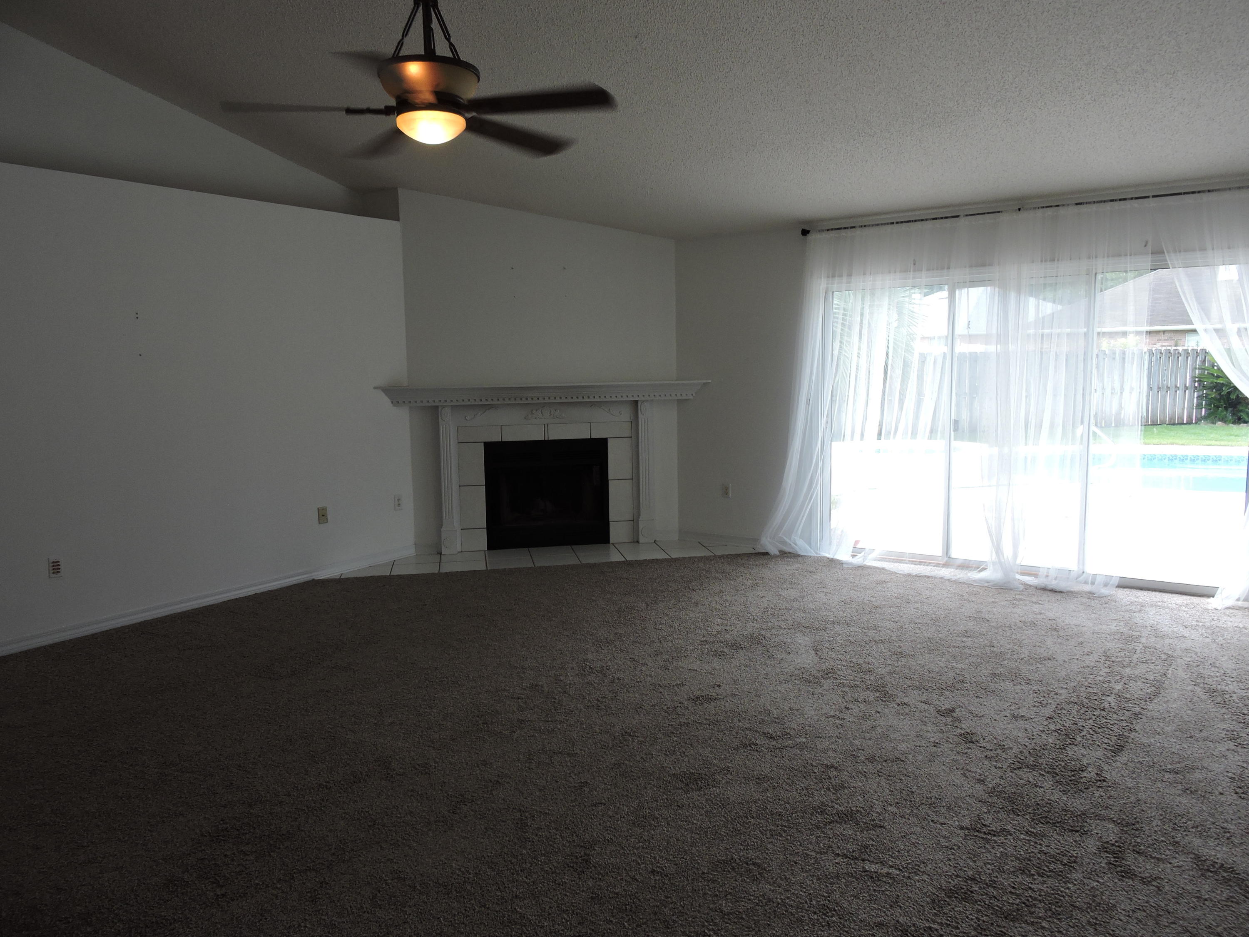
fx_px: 866
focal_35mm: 24
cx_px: 624
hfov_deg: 71.6
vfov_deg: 56.8
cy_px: 468
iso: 100
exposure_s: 1/80
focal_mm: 4.3
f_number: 3.3
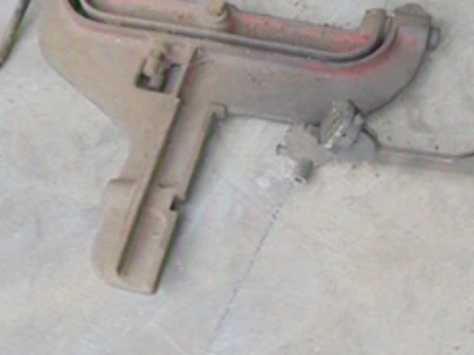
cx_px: 333
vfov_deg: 19.3
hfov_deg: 25.5
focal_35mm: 76
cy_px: 120
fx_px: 1041
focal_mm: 6
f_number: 3.5
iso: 400
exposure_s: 1/30
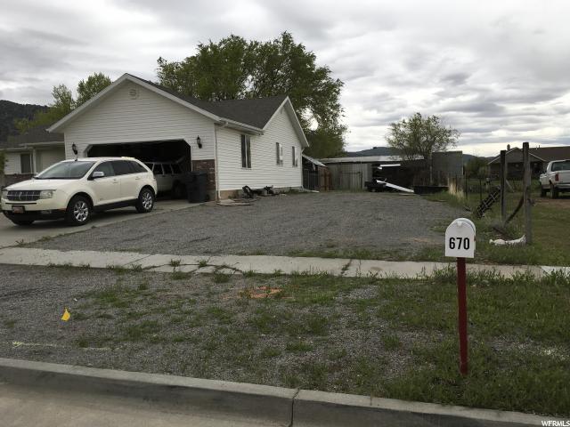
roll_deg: +2.2
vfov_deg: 48.2
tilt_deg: -0.5
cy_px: 214
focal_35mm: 29
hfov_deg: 61.7
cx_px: 285
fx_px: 478
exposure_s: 1/444
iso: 25
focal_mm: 4.15
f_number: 2.2
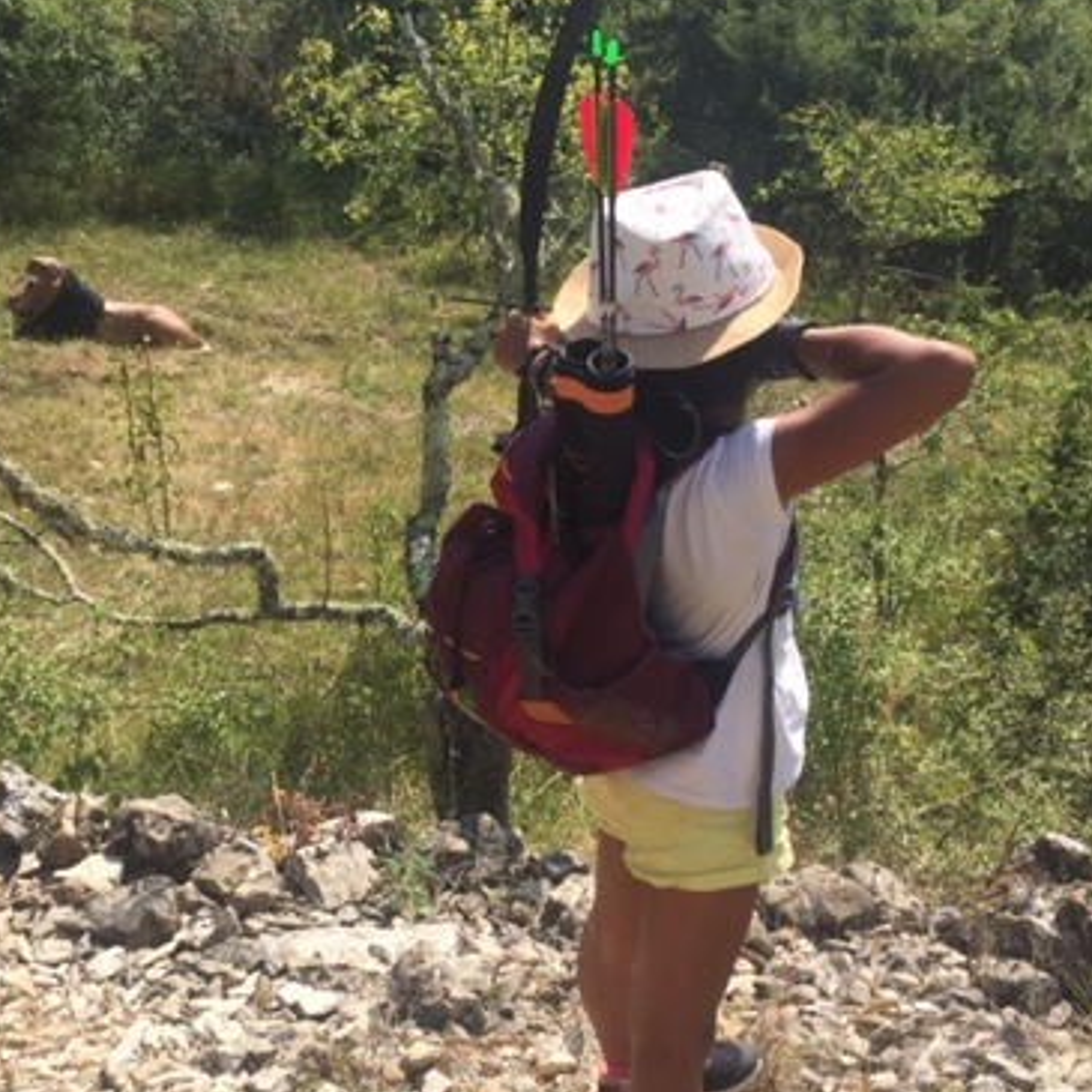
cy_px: 628
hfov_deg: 37.4
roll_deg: +3.4
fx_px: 1606
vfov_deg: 37.5
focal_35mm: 45
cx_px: 440
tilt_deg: -24.8
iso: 32
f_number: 2.2
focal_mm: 4.15
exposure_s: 1/1522
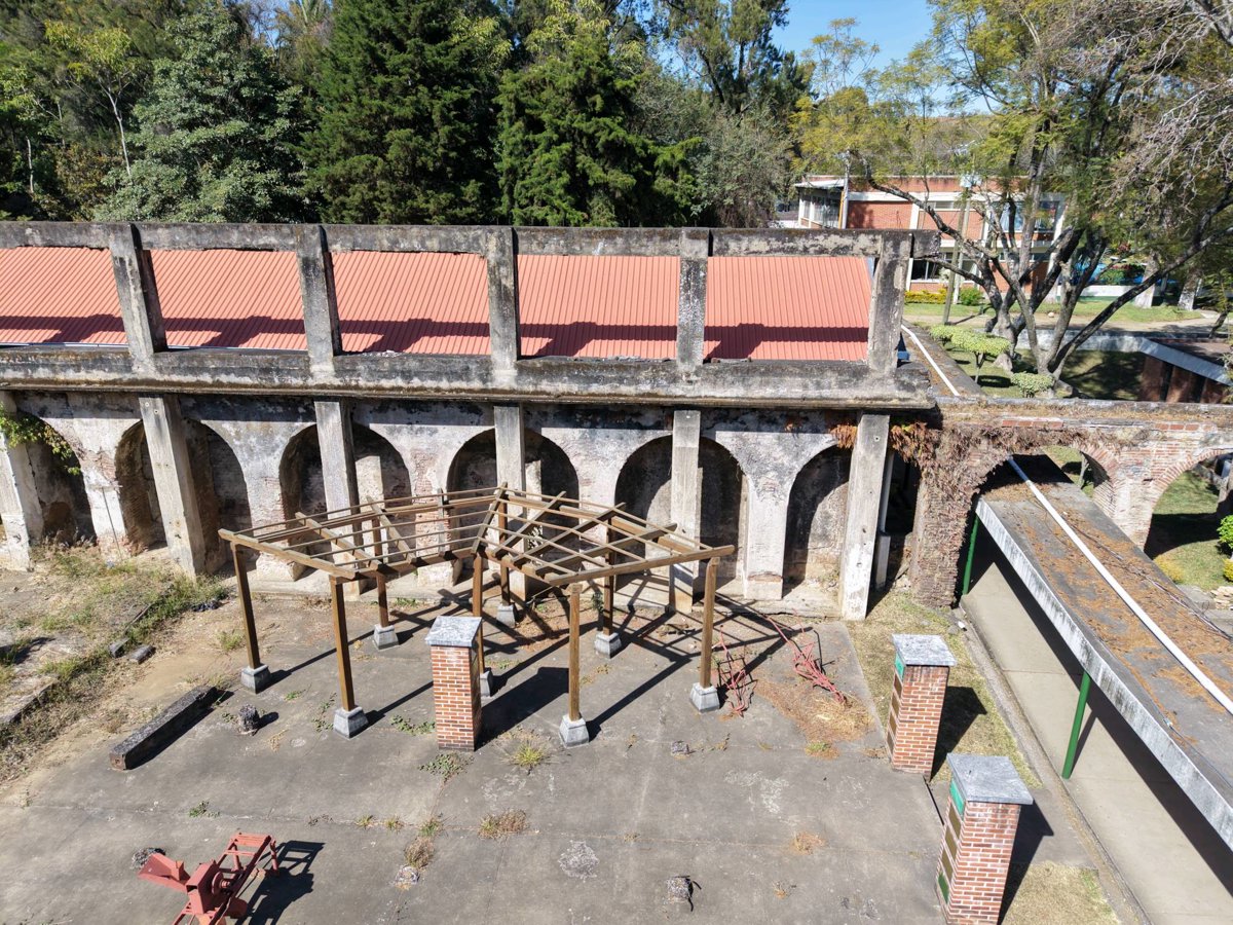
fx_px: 855
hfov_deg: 71.6
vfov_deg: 56.8
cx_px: 616
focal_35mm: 24
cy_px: 462
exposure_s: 1/4000
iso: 280
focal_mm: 8.67
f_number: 1.8
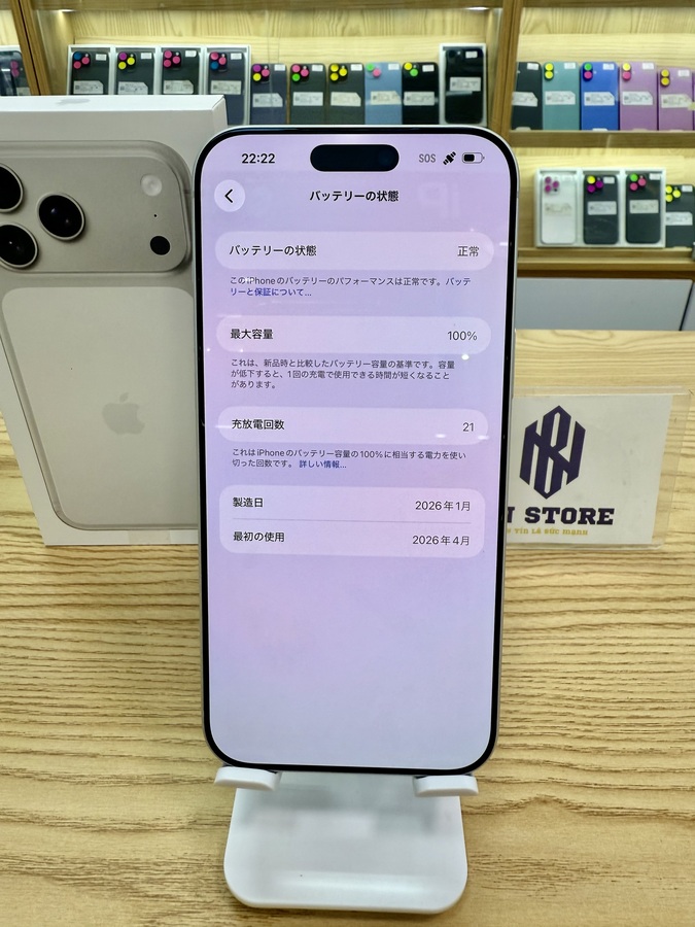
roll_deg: -1.1
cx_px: 348
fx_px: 642
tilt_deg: -30.1
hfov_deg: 56.8
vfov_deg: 71.6
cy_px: 464
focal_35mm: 24
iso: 64
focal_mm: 2.22
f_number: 2.2
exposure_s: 1/120
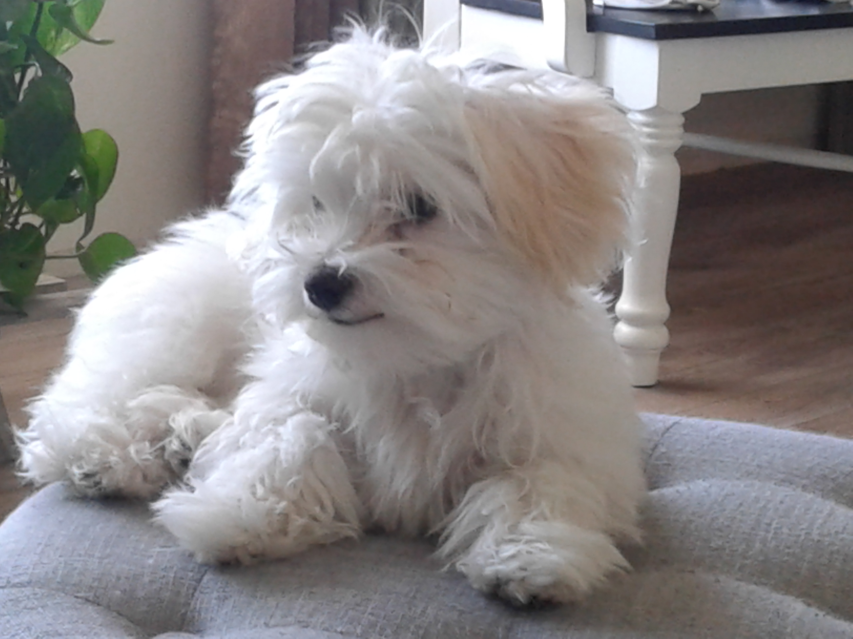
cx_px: 426
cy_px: 320
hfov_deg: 55.4
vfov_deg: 42.9
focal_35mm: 33
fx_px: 813
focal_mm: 3.3
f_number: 2.2
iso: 50
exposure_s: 1/33
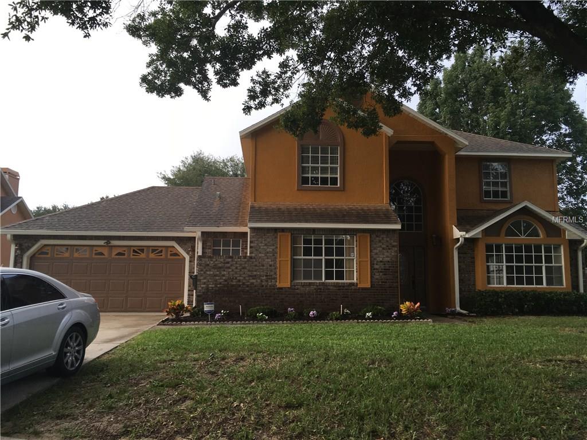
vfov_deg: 48.2
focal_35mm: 29
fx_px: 492
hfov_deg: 61.7
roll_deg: -0.7
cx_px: 294
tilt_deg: +6.8
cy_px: 220
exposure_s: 1/120
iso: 25
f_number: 2.2
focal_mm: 4.15
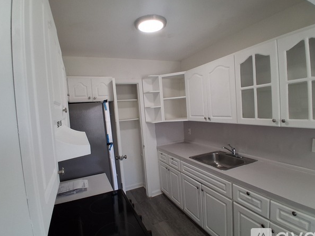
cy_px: 117
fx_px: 173
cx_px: 160
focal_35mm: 19
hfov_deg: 84.7
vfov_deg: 68.6
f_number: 2.2
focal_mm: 1.4
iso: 100
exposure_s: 1/60
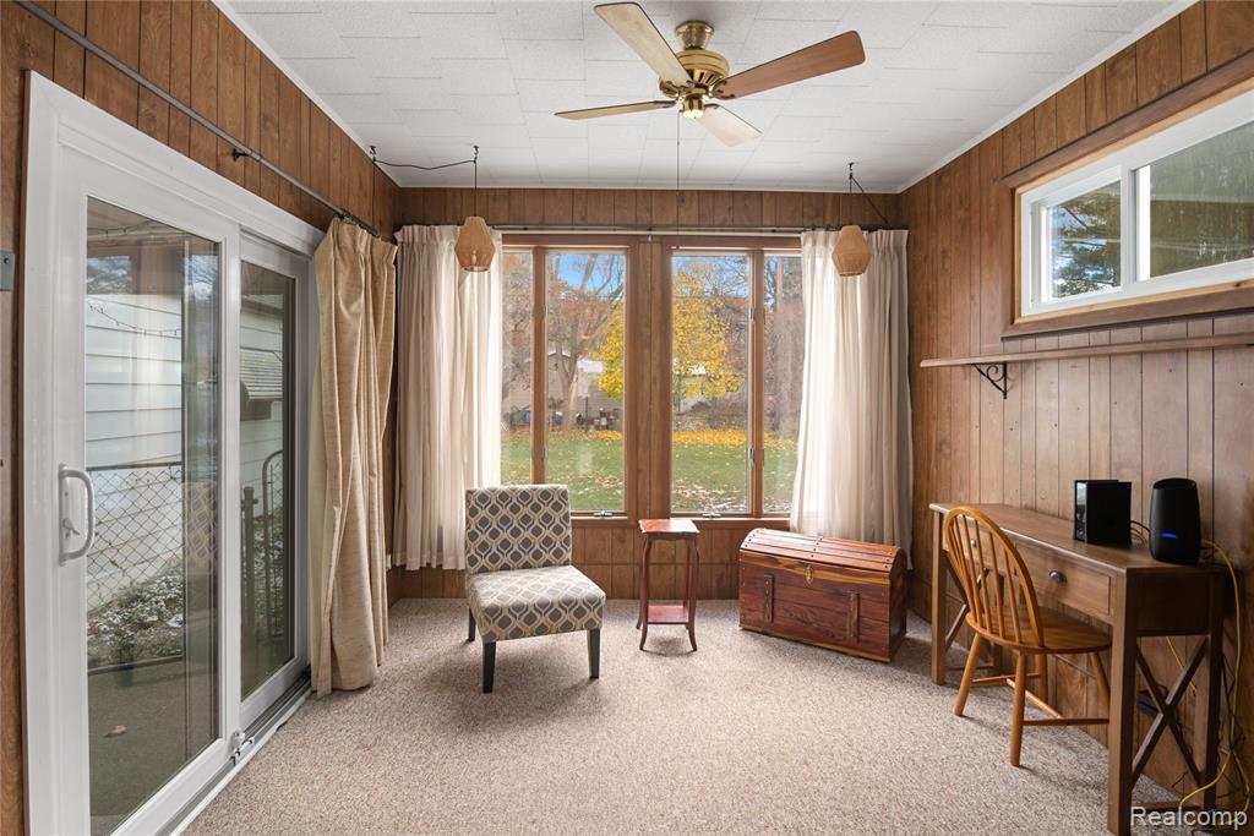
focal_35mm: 30
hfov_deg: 61.9
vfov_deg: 43.6
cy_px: 418
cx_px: 627
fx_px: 1045
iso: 320
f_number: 9
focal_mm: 30
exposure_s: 1/10
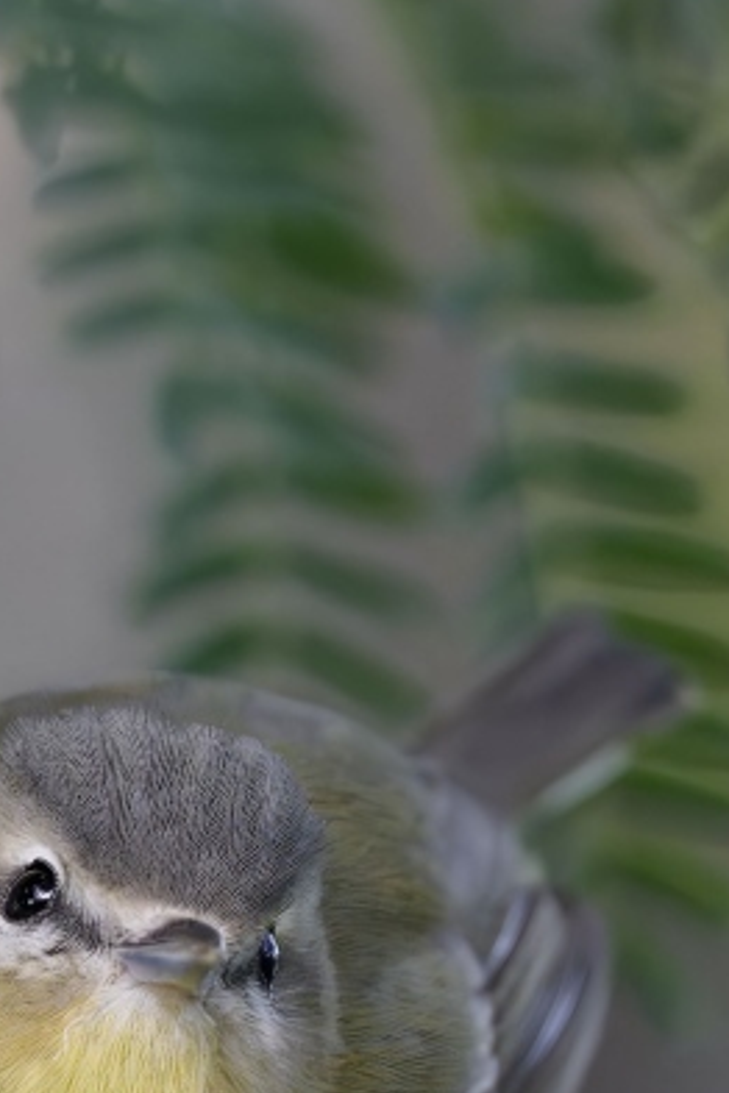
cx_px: 214
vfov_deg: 1.4
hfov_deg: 1.0
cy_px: 960
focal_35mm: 1443
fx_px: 43828
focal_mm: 420
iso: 2500
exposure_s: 1/400
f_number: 4
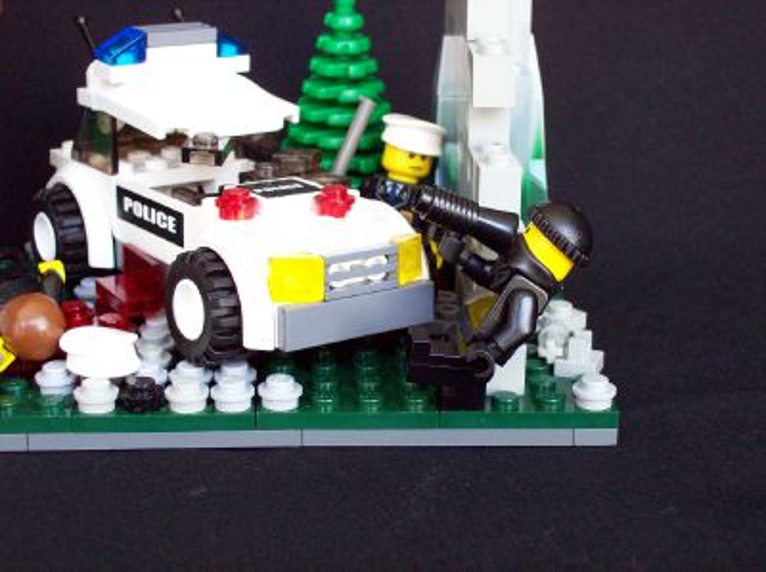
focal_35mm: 70
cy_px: 286
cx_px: 383
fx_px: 1547
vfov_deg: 21.0
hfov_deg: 27.8
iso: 160
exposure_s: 1/22.9
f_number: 3.8
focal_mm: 11.6
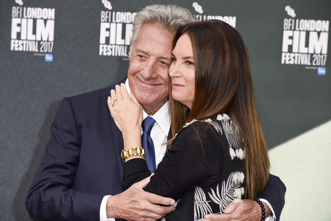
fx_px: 1103
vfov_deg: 11.4
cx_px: 166
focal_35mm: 120
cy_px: 110
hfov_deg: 17.1
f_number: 5.6
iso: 400
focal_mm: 120
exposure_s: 1/250
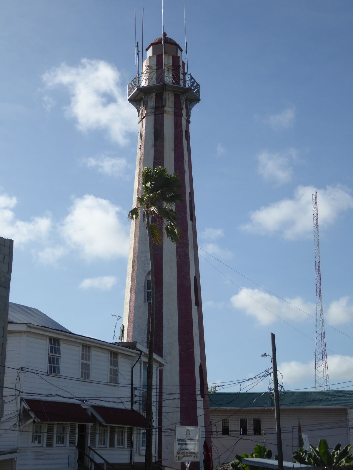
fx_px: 816
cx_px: 176
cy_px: 235
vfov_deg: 32.2
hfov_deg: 24.4
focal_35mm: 60
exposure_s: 1/800
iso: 80
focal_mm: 10.3
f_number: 4.2
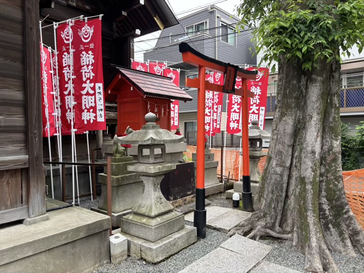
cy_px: 136
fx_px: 273
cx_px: 182
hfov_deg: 67.3
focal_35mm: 26
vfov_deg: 53.1
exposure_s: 1/131
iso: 32
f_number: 1.6
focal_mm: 5.96
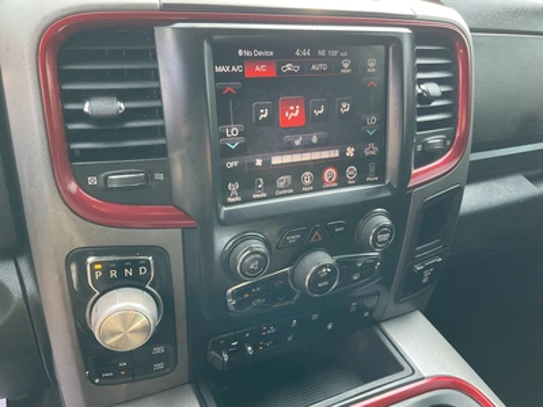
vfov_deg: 48.2
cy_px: 204
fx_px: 455
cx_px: 272
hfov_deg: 61.7
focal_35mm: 29
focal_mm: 3
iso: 64
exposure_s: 1/88
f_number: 1.8
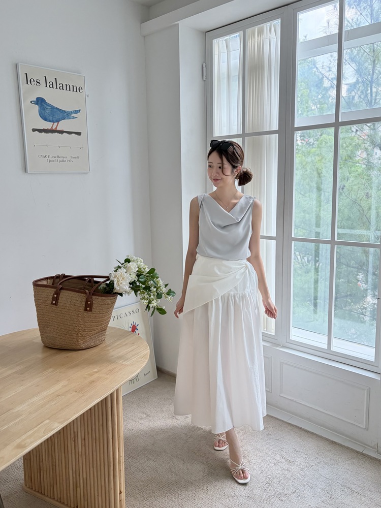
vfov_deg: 67.3
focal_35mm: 26
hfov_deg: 53.1
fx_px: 382
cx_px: 190
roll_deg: +0.7
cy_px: 254
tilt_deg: -10.2
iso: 100
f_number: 1.6
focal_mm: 5.96
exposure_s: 1/225
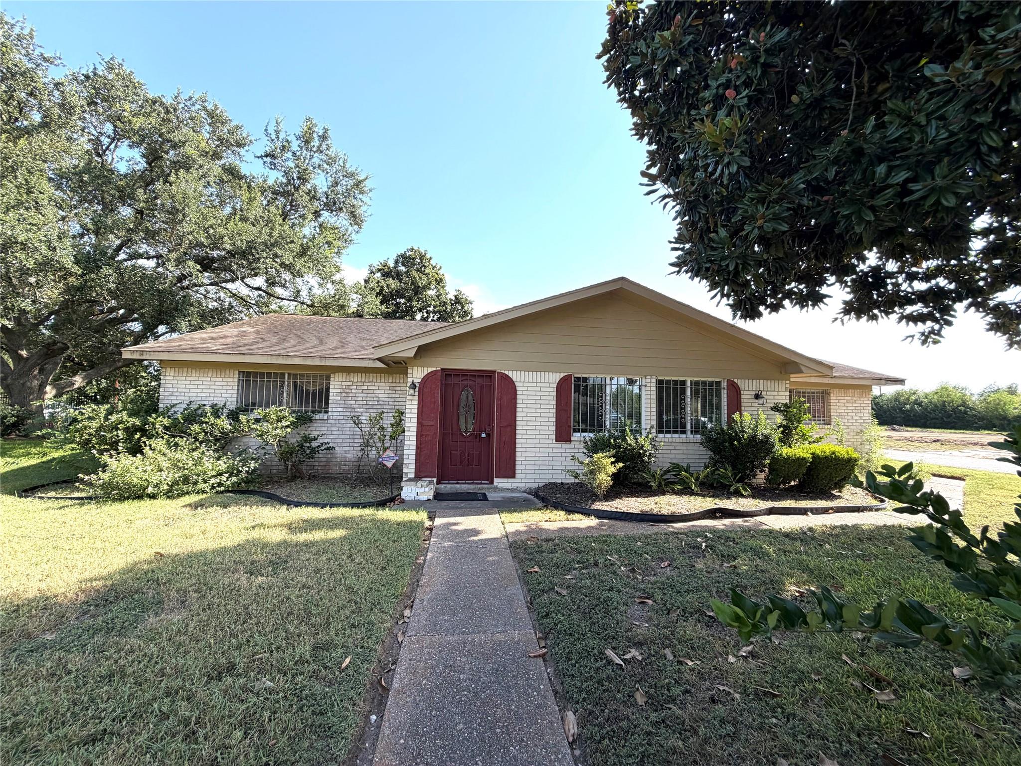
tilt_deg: +3.3
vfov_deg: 85.7
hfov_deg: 102.1
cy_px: 383
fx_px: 413
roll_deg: -1.5
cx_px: 510
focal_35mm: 14
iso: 40
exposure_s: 1/679
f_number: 2.2
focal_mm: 2.22
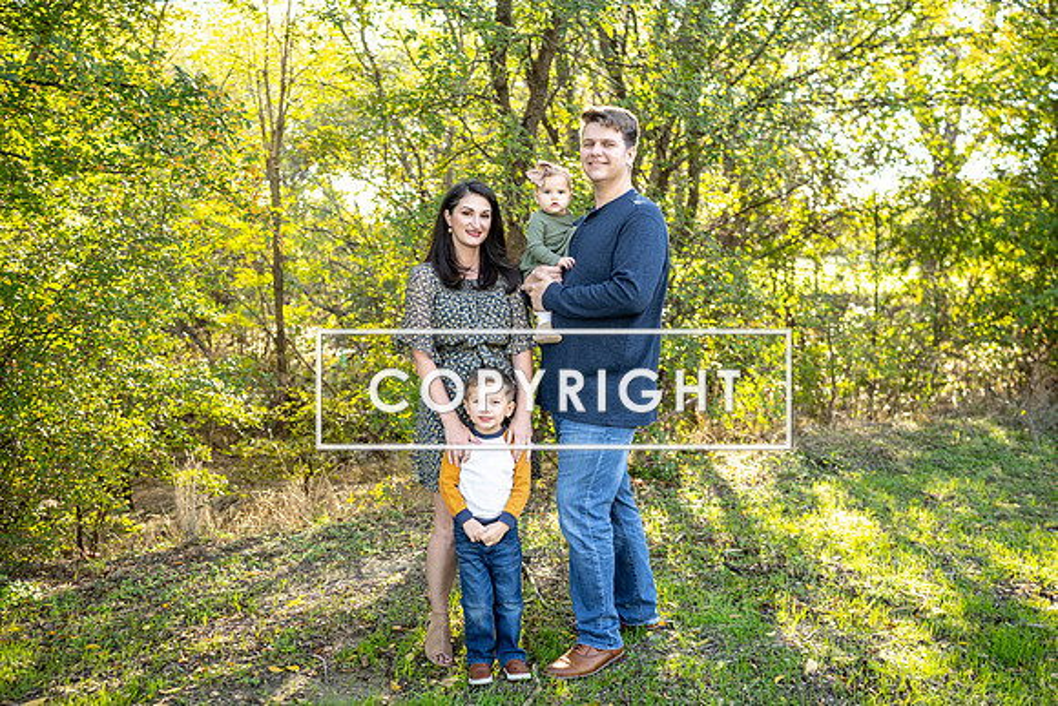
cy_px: 353
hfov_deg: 54.4
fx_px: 1029
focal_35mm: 35
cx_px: 529
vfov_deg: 37.9
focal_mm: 35
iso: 160
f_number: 2.8
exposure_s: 1/160
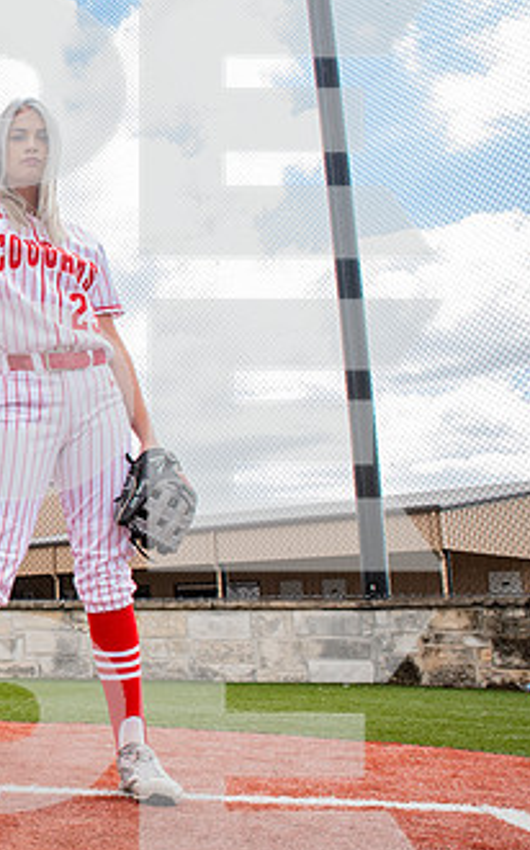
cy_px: 437
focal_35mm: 43
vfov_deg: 46.2
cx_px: -211
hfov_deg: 24.7
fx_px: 995
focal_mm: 24
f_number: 7.1
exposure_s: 1/1250
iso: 800
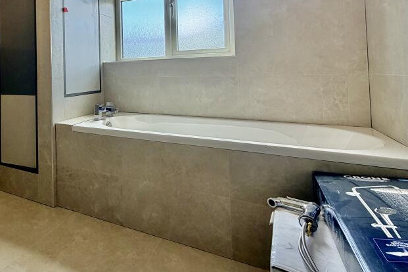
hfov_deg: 69.3
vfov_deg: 50.7
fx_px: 272
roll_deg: +1.5
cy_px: 65
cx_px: 106
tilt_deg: +2.1
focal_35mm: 24
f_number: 2.2
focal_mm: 2.22
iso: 100
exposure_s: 1/121
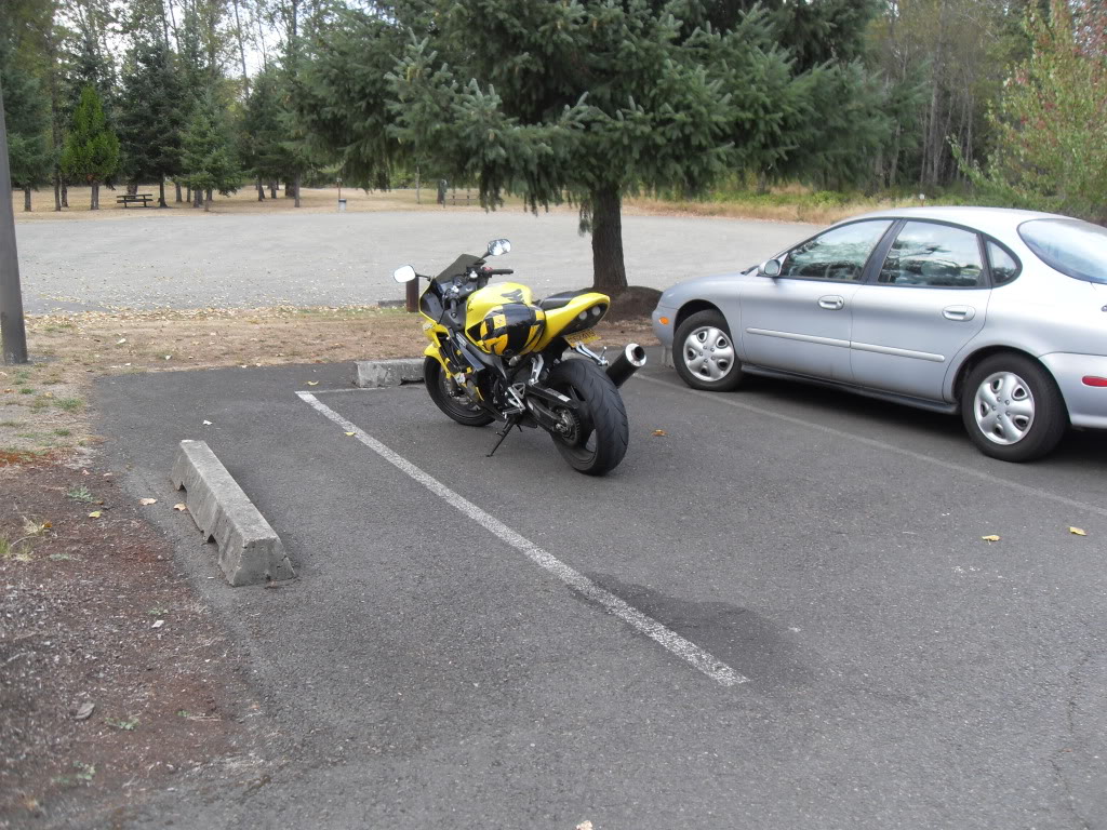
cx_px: 554
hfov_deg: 54.0
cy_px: 415
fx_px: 1087
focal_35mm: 34
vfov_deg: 41.8
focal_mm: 6.3
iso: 80
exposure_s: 1/90
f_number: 2.8
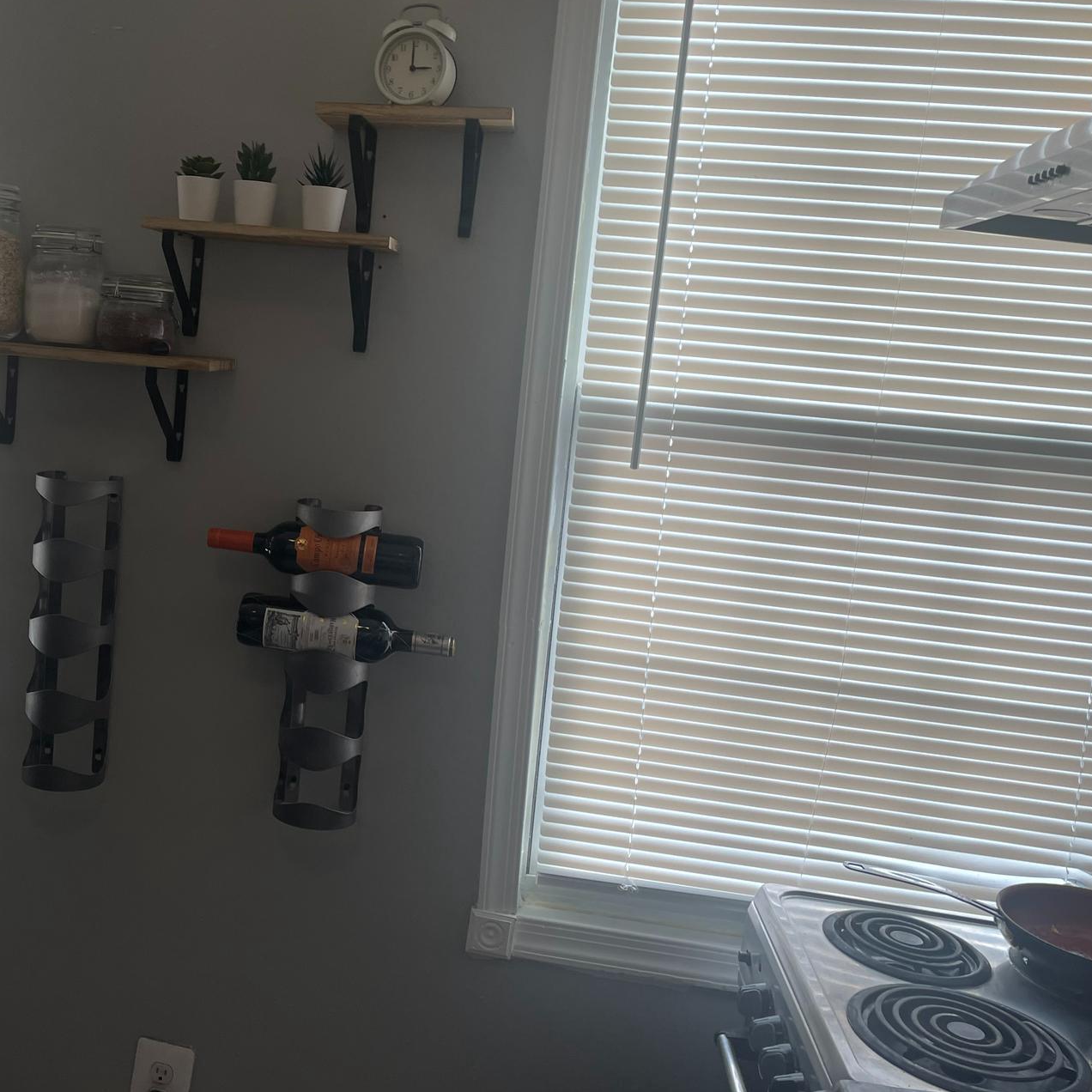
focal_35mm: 37
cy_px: 476
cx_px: 315
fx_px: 1321
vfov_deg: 44.8
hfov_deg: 43.9
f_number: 1.6
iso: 40
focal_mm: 4.2
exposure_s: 1/120
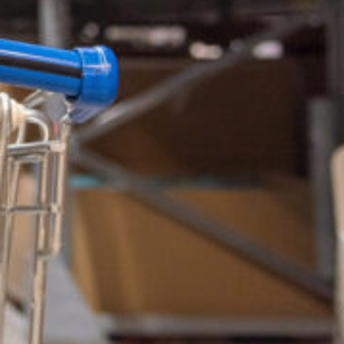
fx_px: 1563
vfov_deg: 12.3
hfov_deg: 11.3
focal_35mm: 139
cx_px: -365
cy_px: -74
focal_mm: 38
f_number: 4
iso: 640
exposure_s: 1/200
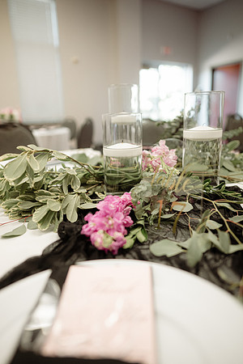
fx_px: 243
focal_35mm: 24
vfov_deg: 73.7
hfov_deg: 53.1
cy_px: 182
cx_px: 122
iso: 1250
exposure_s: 1/400
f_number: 2.2
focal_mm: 24
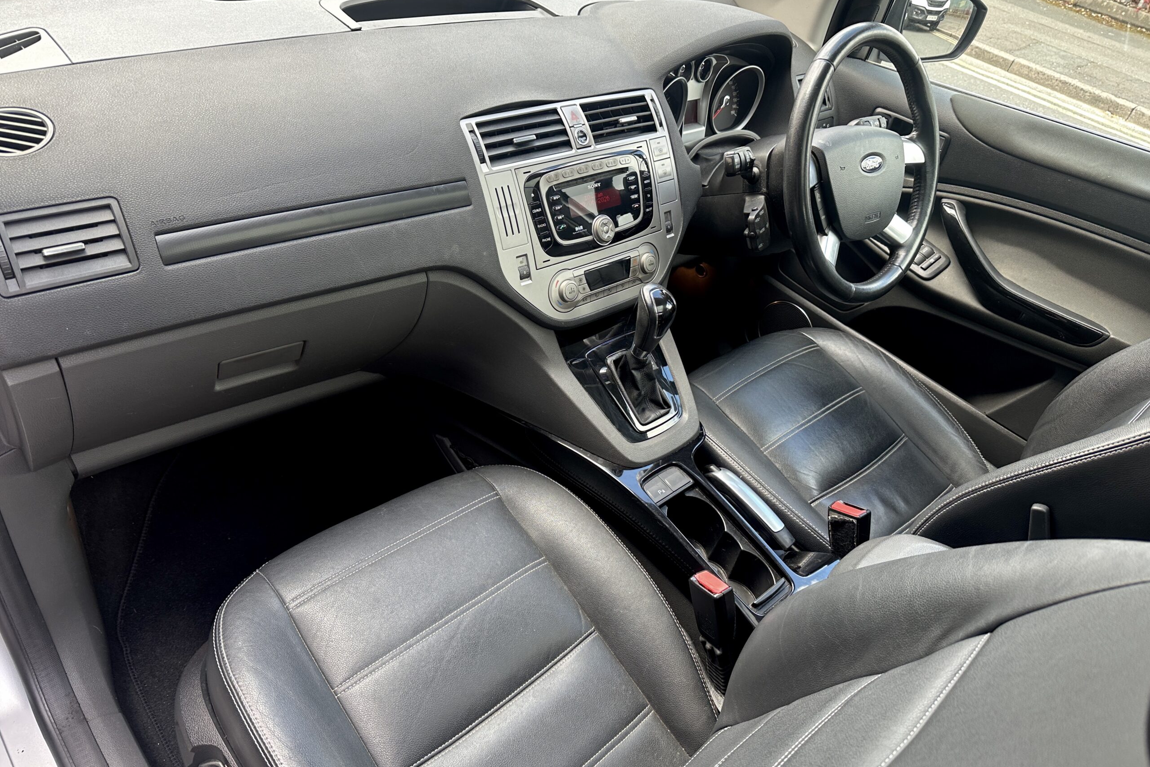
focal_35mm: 25
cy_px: 385
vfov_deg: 51.3
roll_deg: -11.4
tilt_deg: -37.3
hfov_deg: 71.5
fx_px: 799
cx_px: 575
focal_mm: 6.86
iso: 80
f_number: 1.78
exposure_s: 1/121
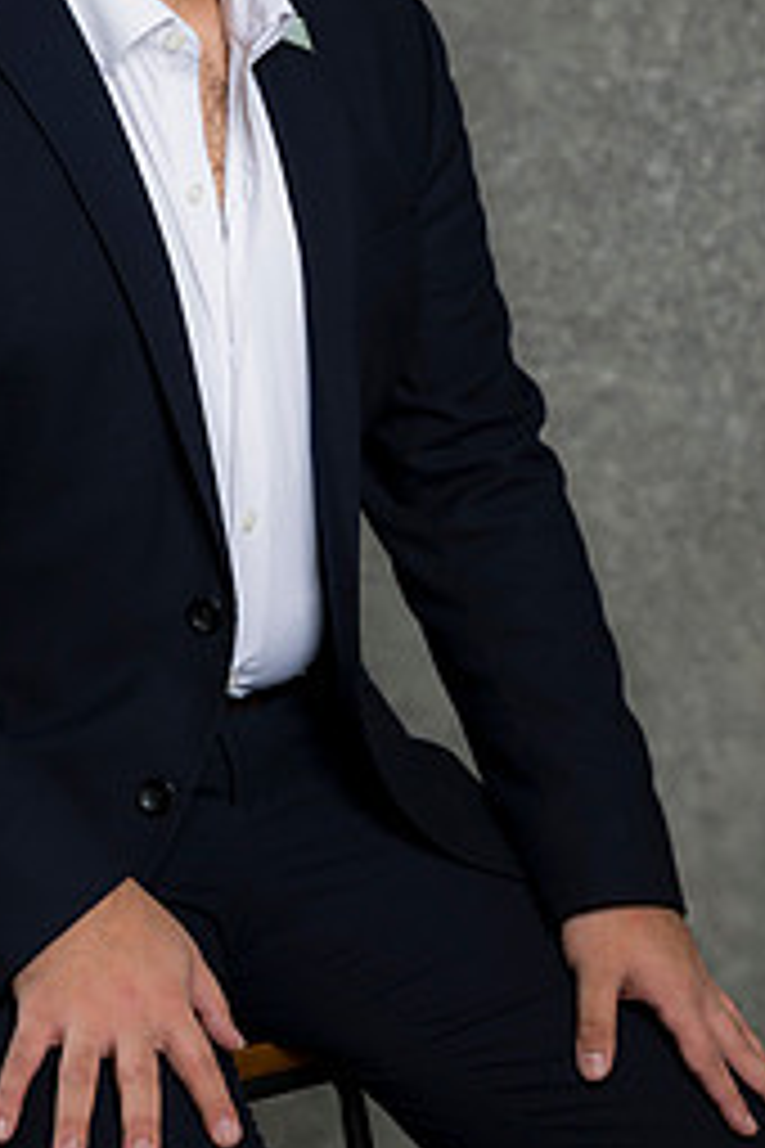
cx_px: 243
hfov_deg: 9.1
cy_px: 378
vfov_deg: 13.7
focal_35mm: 150
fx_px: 4781
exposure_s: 1/200
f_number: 5
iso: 125
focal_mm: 85
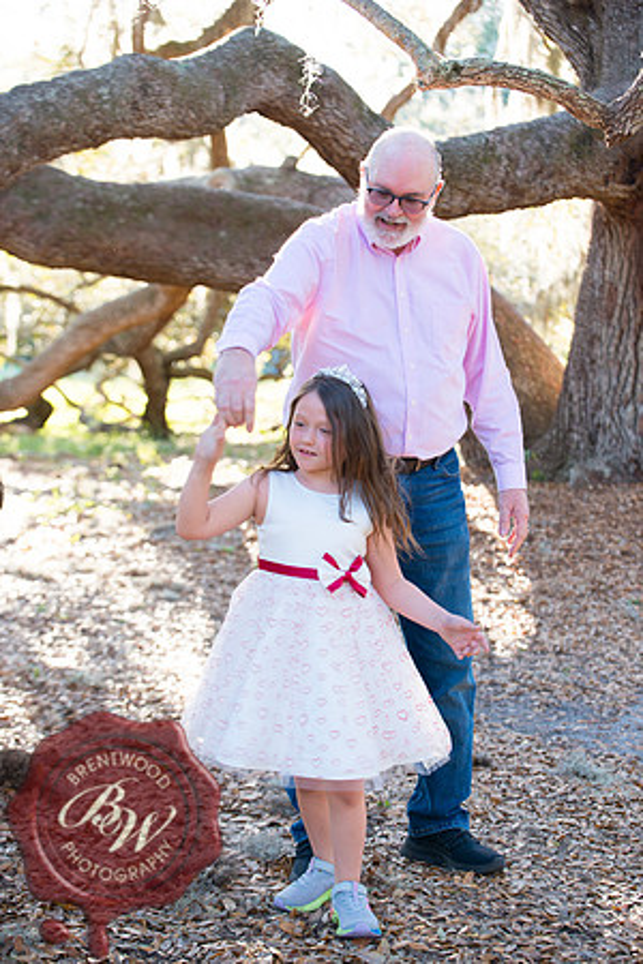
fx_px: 1875
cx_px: 322
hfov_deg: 19.5
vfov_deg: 28.8
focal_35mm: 70
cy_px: 482
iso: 200
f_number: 3.5
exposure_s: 1/160
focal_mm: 70
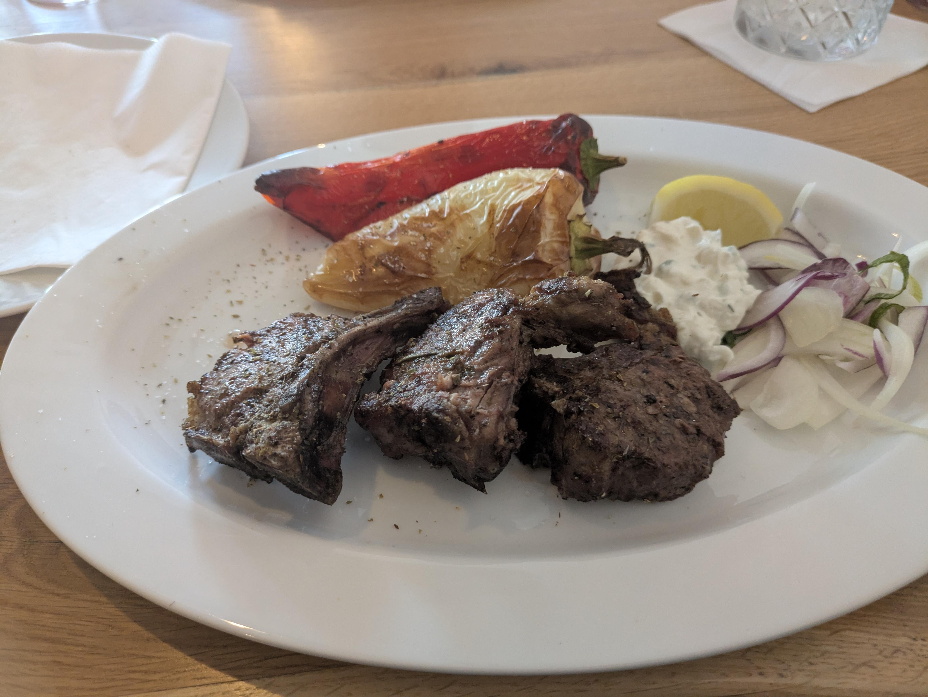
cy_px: 348
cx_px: 464
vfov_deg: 54.9
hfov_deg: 69.4
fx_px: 671
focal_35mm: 25
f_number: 1.89
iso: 477
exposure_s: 1/33.3
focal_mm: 5.43
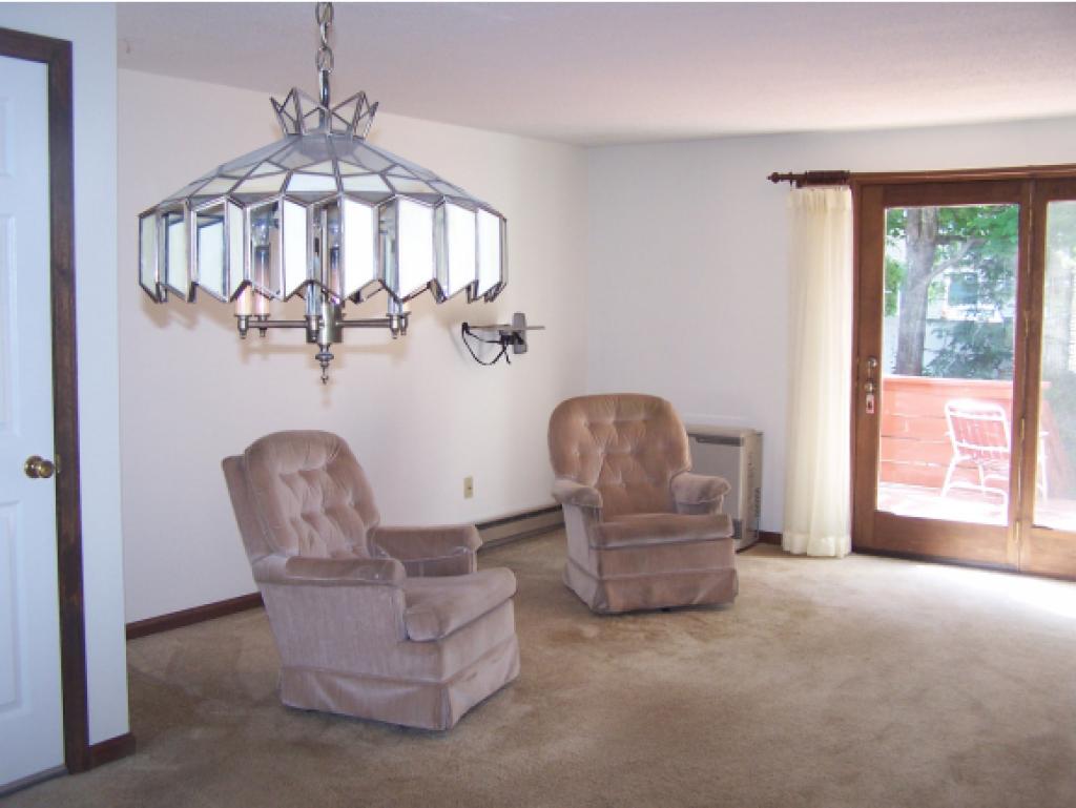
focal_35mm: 38
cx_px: 538
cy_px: 404
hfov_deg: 49.0
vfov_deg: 37.8
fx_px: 1182
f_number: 2.8
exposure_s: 1/60
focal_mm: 6.3
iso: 140
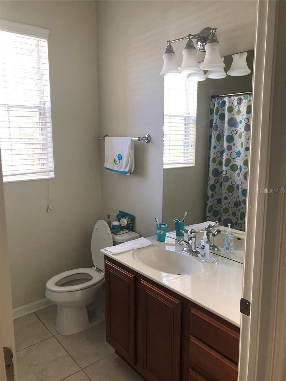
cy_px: 190
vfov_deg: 63.4
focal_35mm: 28
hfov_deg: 49.7
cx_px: 143
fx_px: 308
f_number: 1.8
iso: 32
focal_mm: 3.99
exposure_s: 1/30
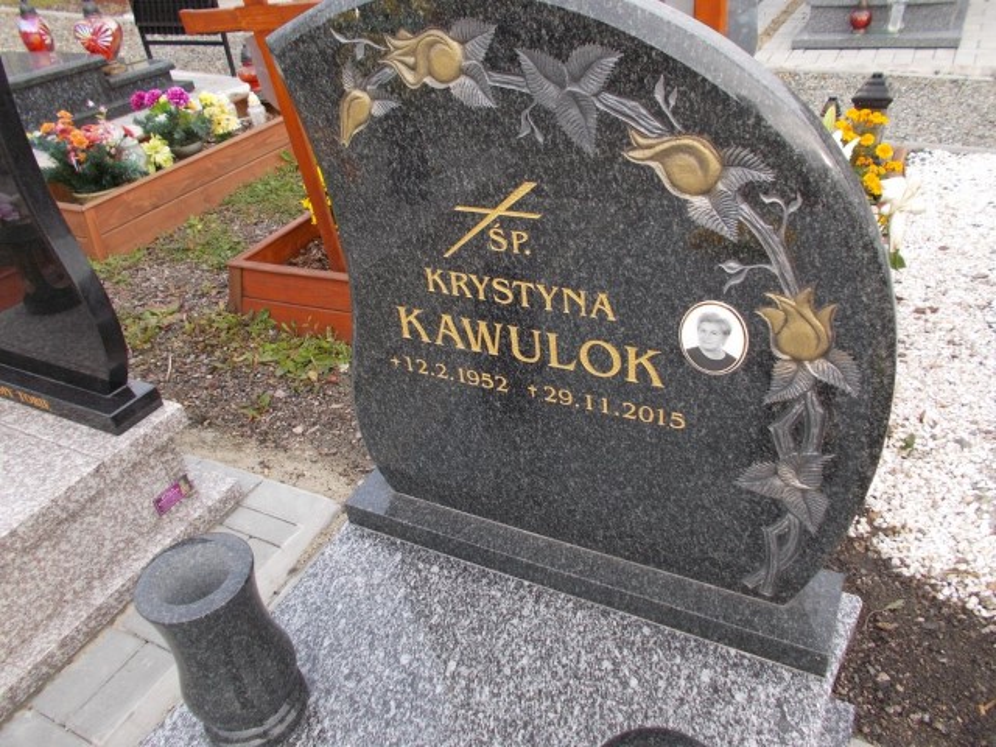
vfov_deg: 53.1
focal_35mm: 26
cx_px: 498
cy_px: 374
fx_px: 748
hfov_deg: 67.3
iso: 80
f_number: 3.2
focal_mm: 4.6
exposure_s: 1/100
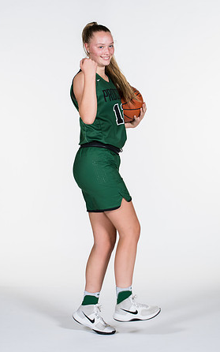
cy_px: 177
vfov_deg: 19.3
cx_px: 110
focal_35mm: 108
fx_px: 1035
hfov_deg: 12.1
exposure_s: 1/160
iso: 200
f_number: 6.3
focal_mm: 70
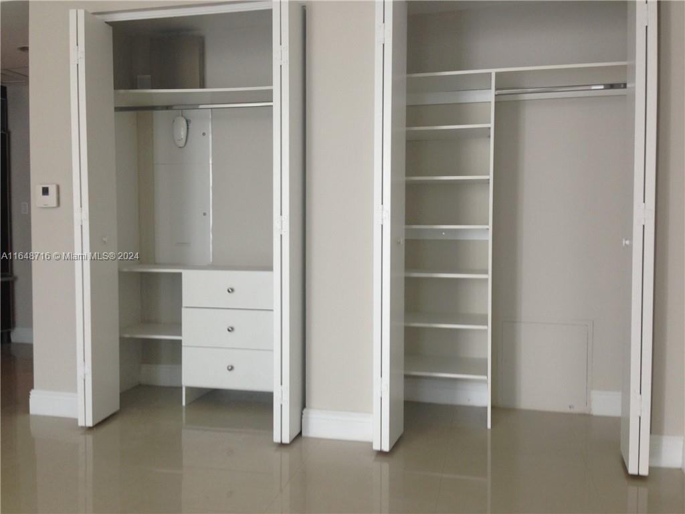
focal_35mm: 33
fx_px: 653
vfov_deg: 42.9
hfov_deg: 55.4
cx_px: 342
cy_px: 257
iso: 50
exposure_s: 1/30
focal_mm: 4.13
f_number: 2.4
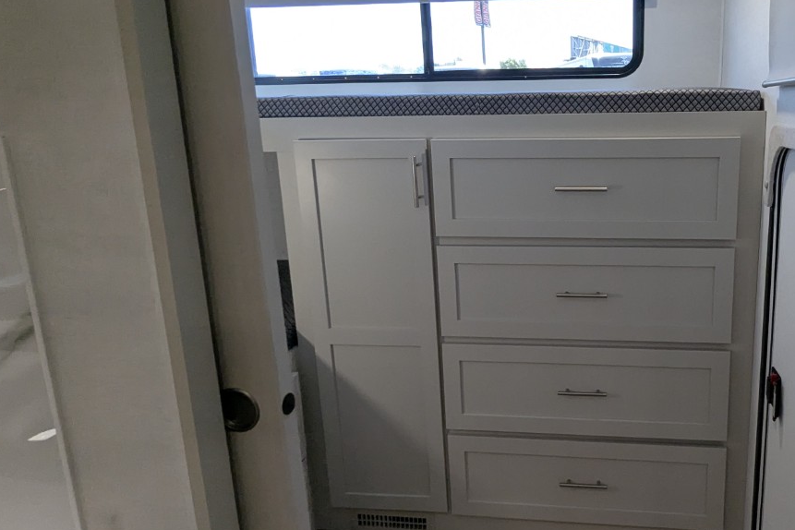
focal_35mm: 27
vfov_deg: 47.8
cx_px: 558
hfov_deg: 64.8
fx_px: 596
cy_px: 230
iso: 203
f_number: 2.2
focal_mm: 2.35
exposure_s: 1/186
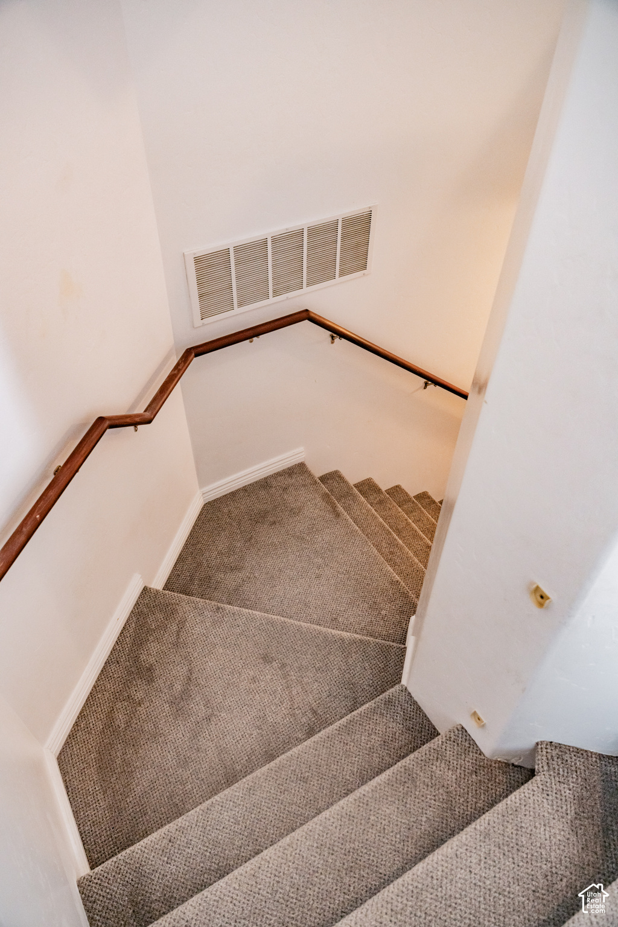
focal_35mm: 26
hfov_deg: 50.1
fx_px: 662
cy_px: 464
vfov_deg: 70.0
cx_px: 309
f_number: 4.5
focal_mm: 25.7
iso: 1600
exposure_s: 1/60
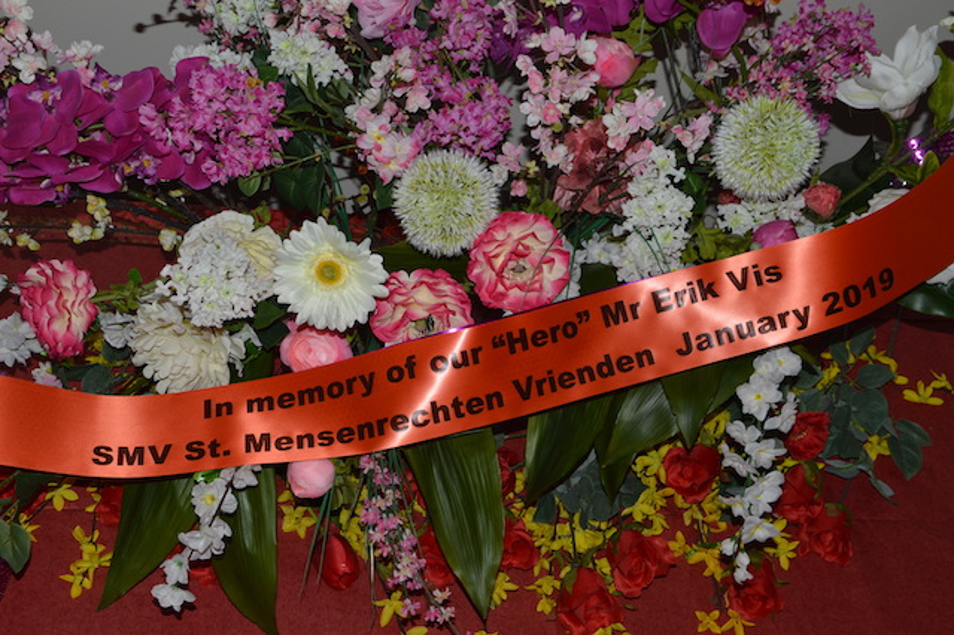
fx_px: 1589
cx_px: 477
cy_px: 318
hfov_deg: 33.4
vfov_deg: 22.6
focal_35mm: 60
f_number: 8
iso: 125
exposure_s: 1/60
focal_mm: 40
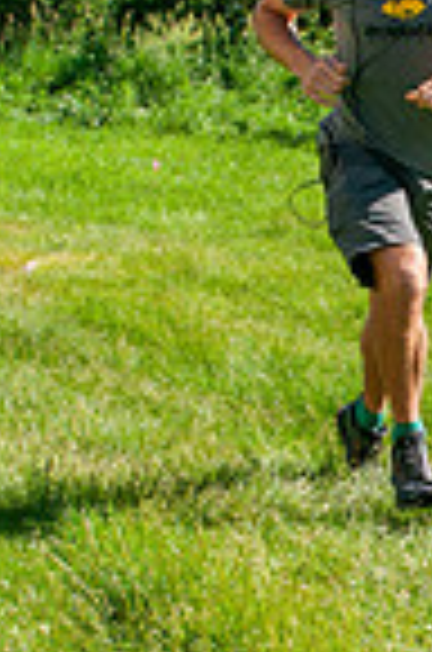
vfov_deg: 18.3
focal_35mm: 112
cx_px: 425
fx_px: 2026
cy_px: 378
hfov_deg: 12.0
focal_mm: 24
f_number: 8
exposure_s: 1/400
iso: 200
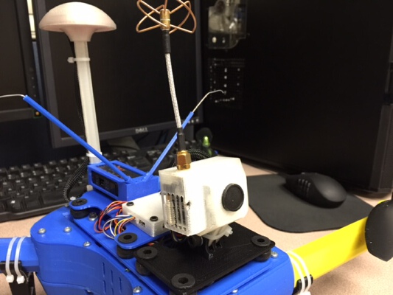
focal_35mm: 29
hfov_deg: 61.6
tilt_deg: -15.2
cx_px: 196
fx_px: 329
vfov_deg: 48.2
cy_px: 148
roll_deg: -0.8
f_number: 2.2
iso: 125
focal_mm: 4.15
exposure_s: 1/10
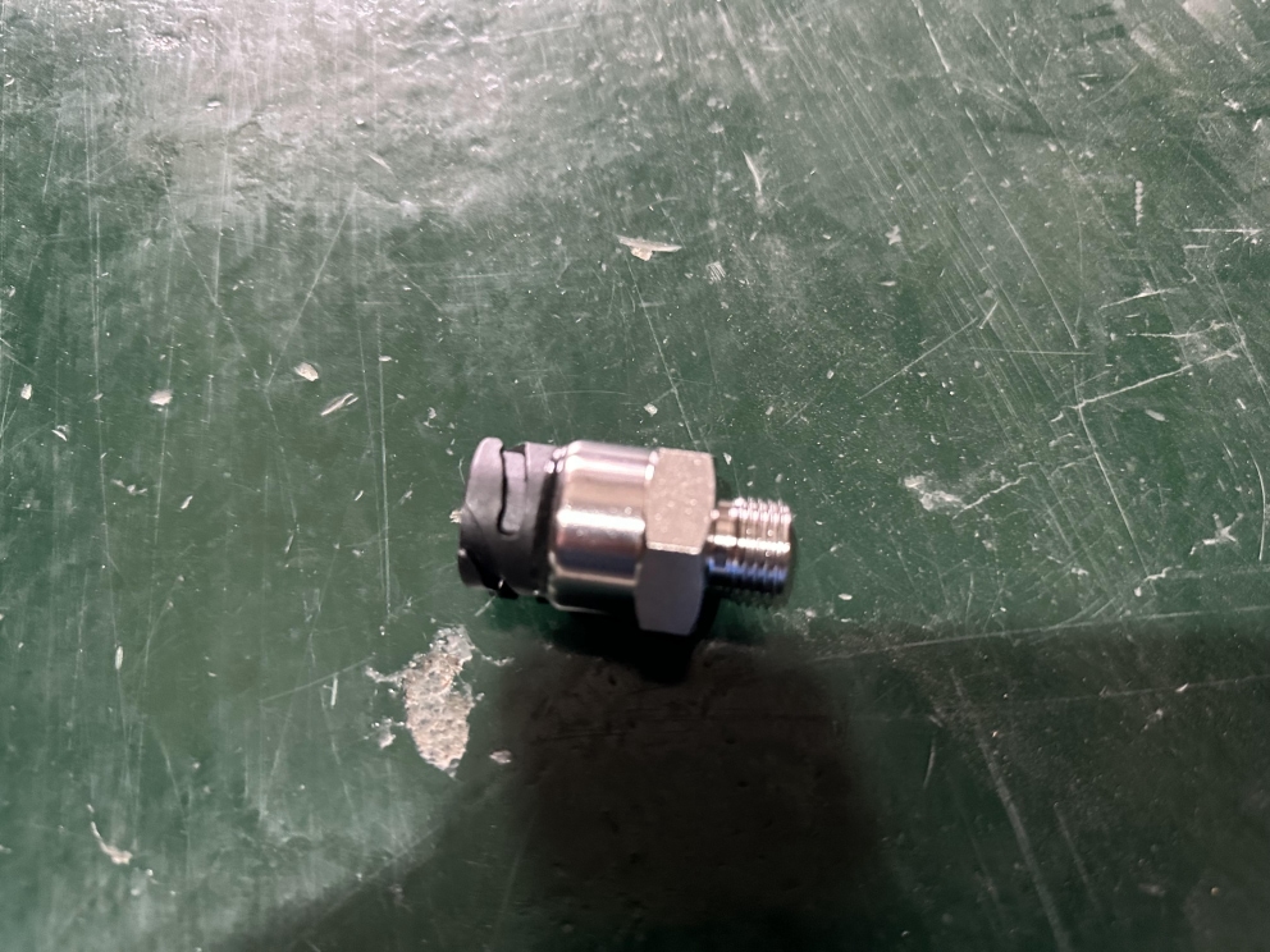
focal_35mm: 24
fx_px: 881
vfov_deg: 56.8
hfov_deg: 71.6
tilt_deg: -63.6
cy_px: 476
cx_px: 635
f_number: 1.78
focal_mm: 6.86
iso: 1000
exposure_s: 1/25
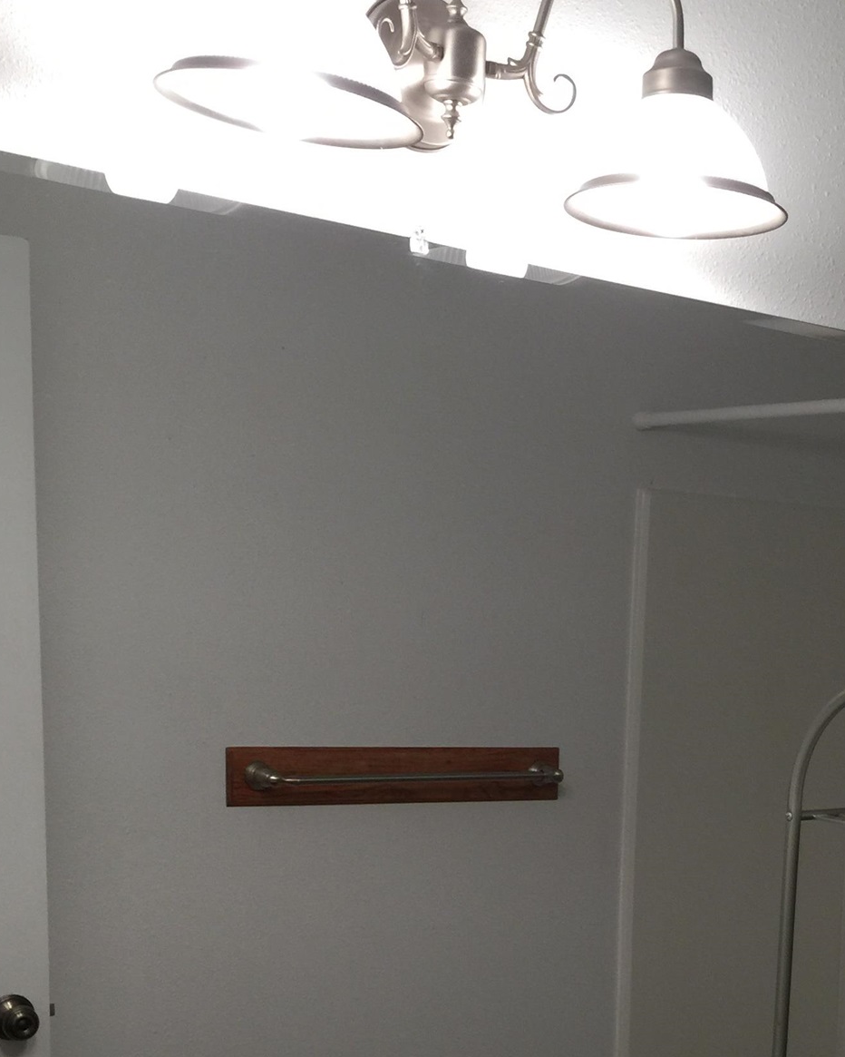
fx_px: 1751
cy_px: 987
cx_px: 713
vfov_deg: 31.7
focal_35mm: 56
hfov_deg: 26.5
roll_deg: -2.8
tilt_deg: -10.1
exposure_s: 1/30
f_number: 2.2
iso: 32
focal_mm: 4.15
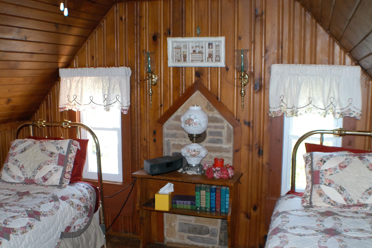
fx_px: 480
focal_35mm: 46
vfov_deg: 28.9
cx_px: 186
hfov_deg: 42.4
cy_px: 124
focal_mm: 31
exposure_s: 1/60
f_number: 4.5
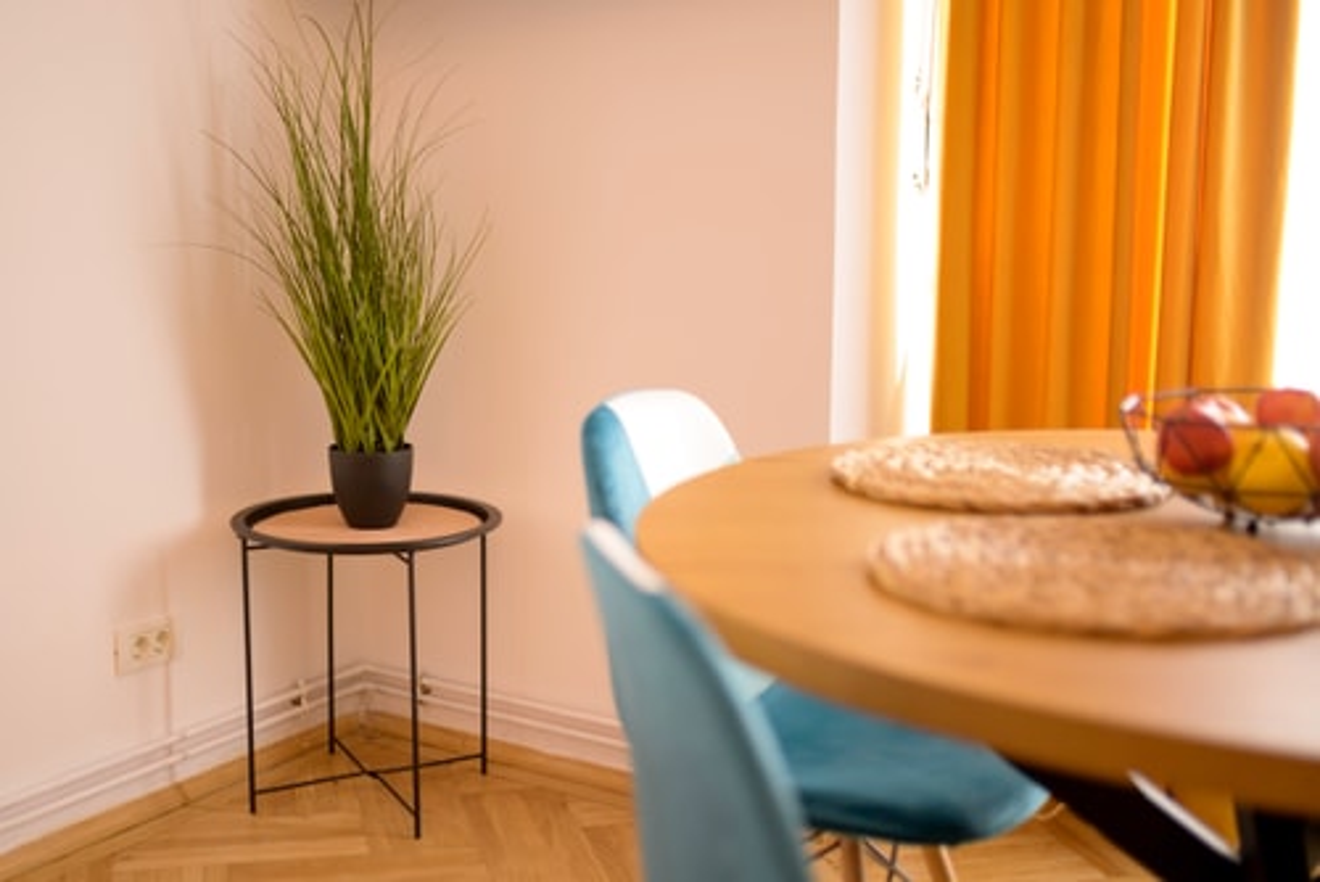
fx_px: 1573
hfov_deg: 45.3
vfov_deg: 31.3
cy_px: 441
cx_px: 530
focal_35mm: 43
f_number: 1.4
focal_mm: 35
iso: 250
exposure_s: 1/250
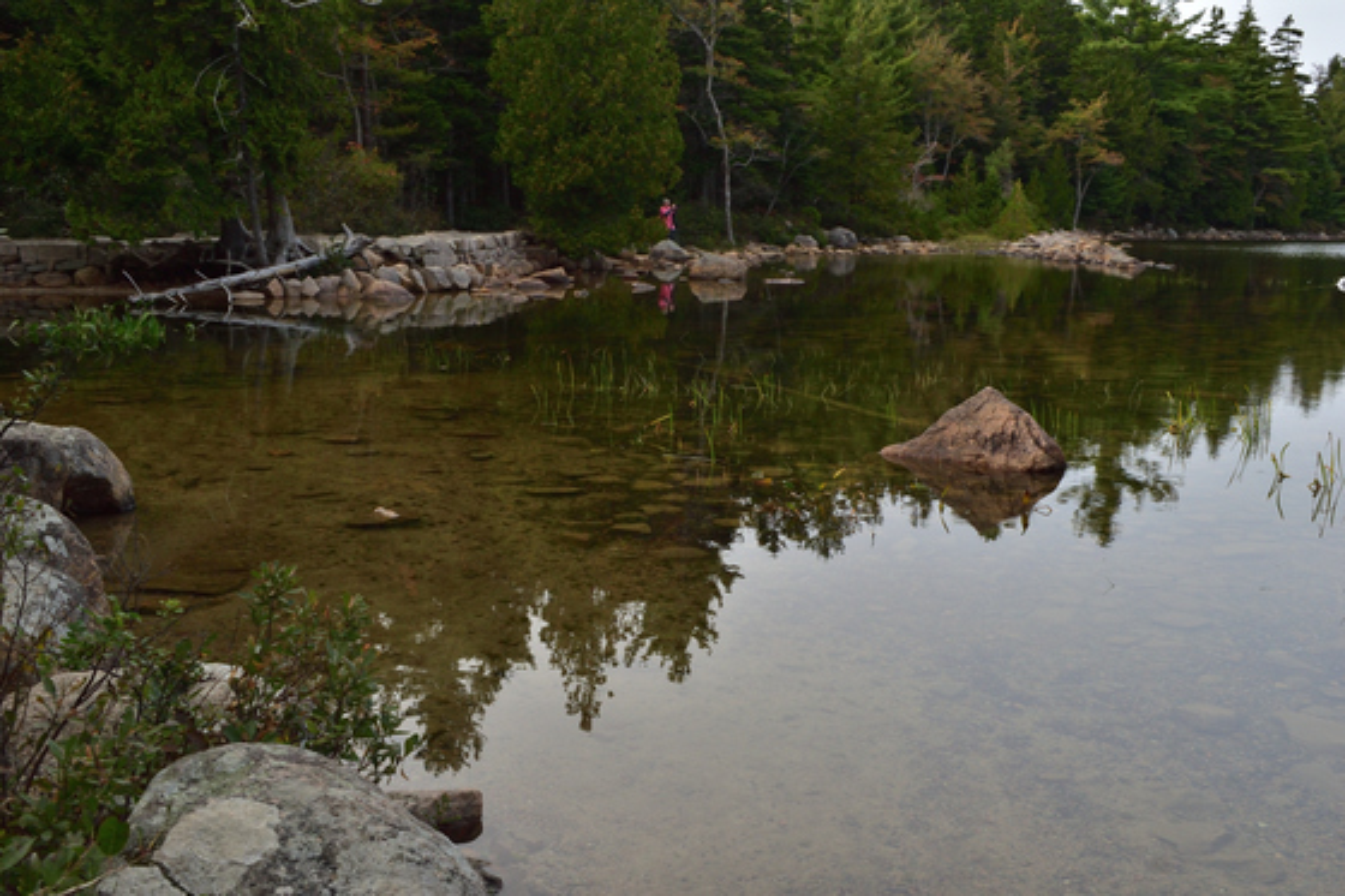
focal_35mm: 39
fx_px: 1457
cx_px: 672
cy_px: 448
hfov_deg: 49.6
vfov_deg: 34.2
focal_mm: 26
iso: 500
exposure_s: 1/400
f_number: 9
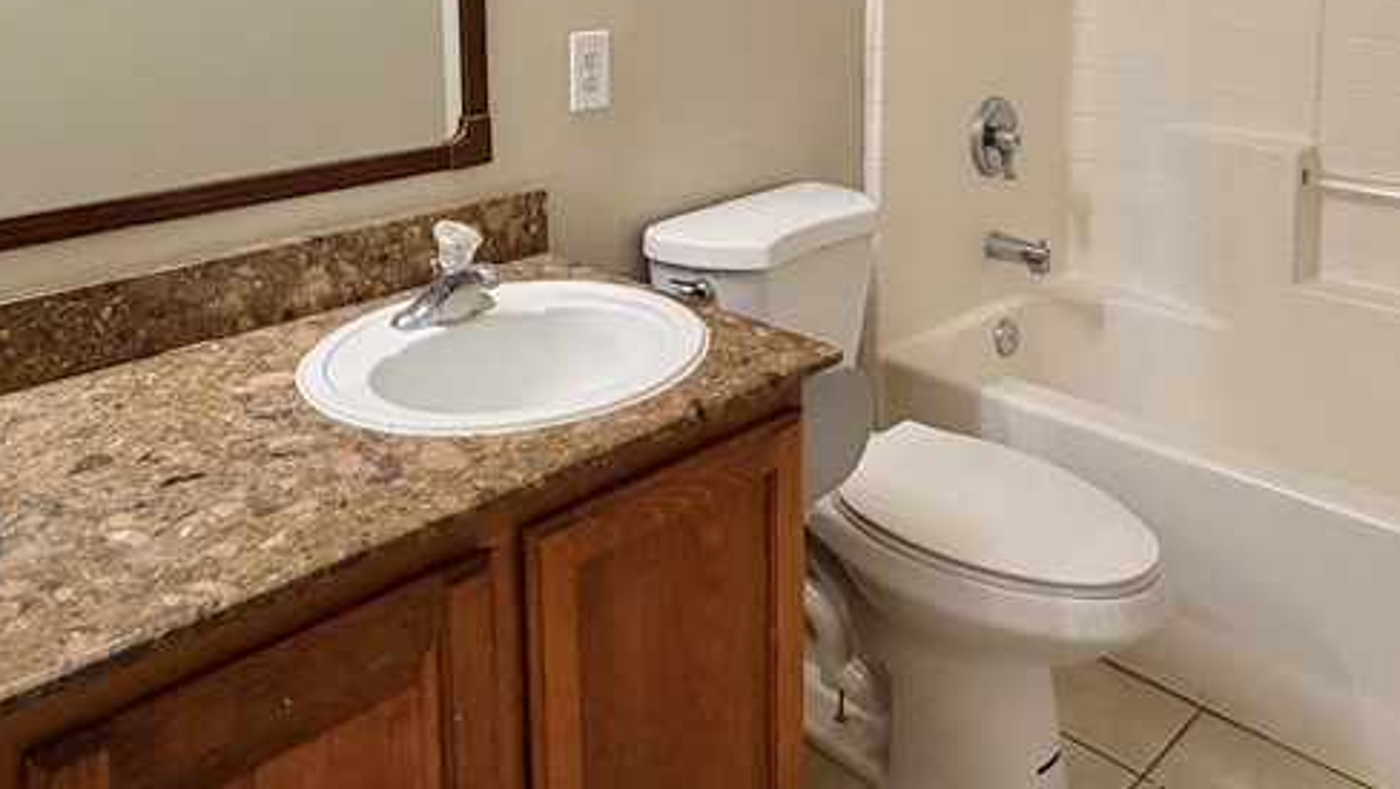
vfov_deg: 34.3
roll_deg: +1.4
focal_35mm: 32
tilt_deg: -6.1
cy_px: 55
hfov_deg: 60.5
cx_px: 568
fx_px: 1188
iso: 200
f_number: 2.2
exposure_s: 1/60
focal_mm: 2.22
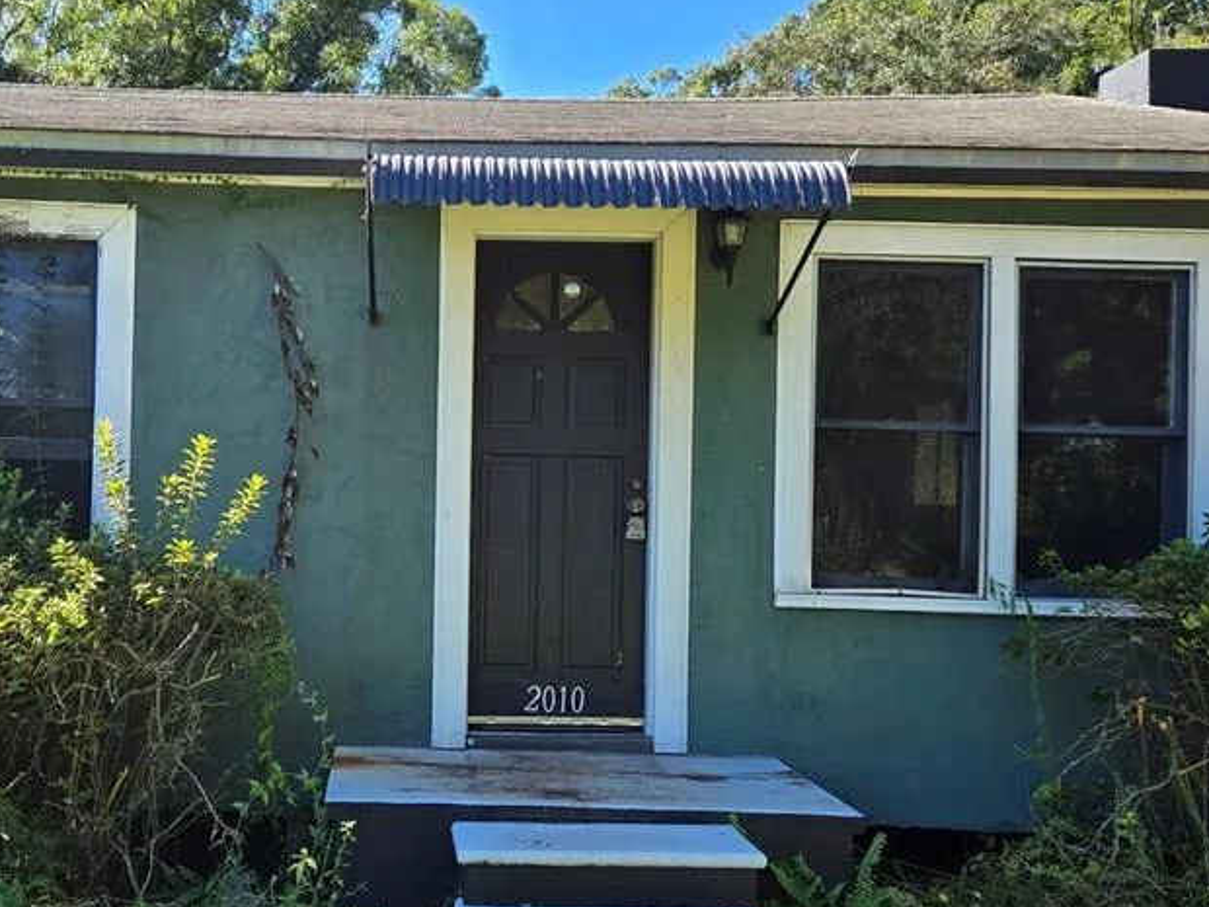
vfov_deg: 37.6
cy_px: 523
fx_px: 1327
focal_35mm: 38
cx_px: 406
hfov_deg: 48.2
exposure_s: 1/550
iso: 25
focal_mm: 5.4
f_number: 1.8
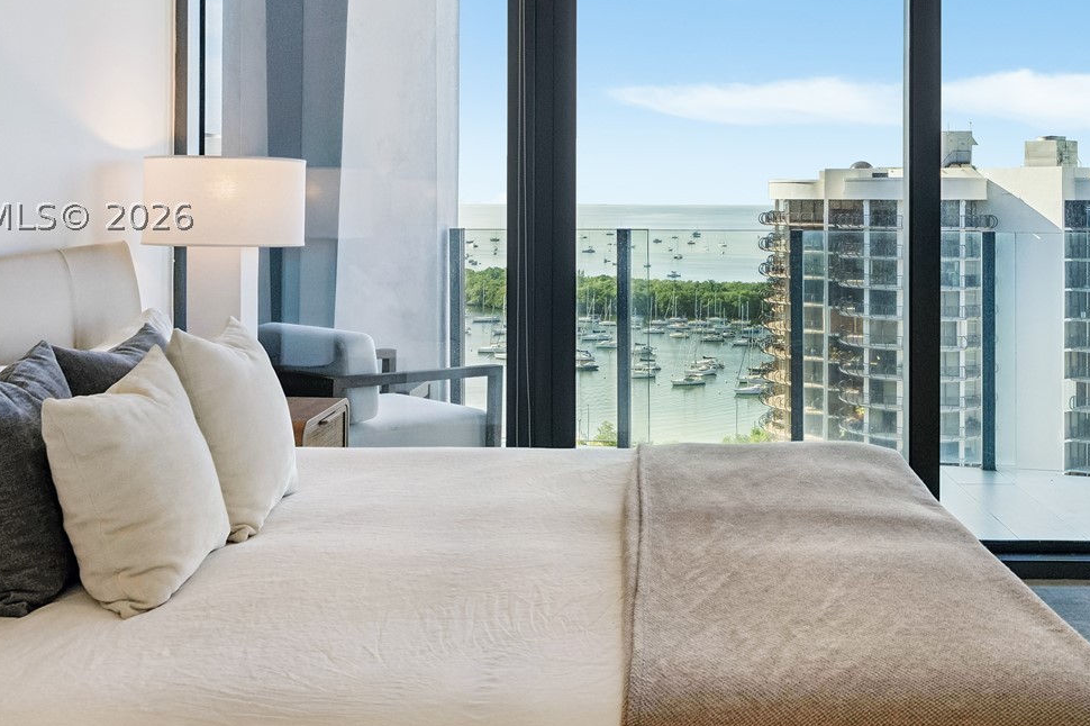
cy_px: 214
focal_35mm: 42
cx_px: 634
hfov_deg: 46.2
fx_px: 1271
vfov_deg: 31.5
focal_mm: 24
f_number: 11
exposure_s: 1/60
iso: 100
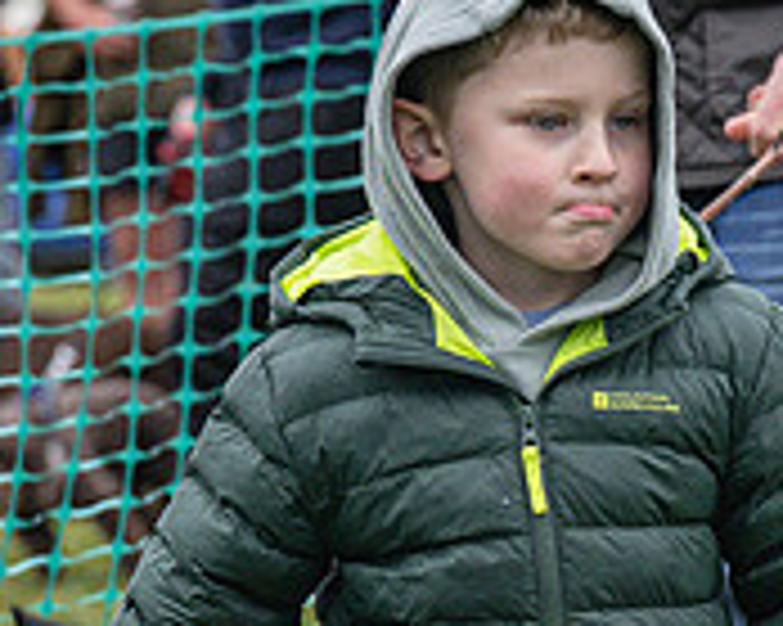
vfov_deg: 3.7
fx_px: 9751
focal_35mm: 421
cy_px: 856
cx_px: 506
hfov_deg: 4.6
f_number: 4
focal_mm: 70
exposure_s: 1/2500
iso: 400
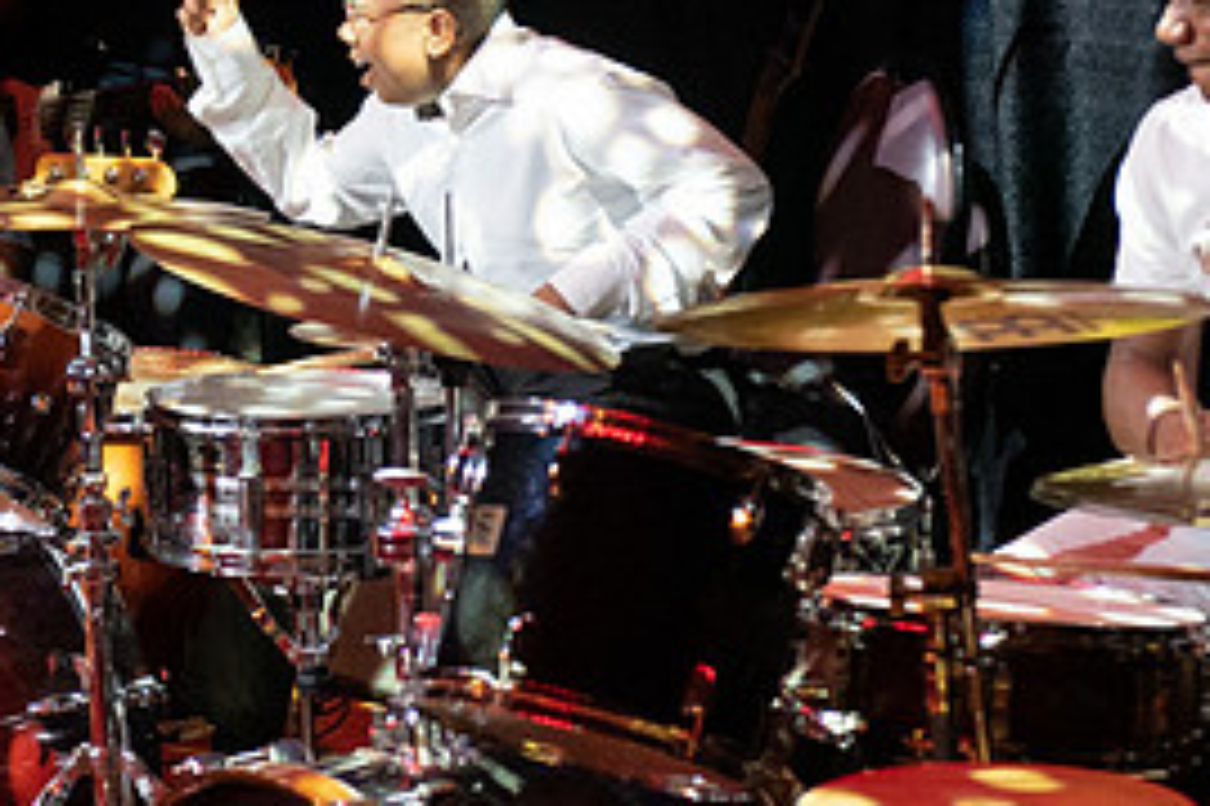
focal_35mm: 137
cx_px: 321
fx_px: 4602
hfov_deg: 14.9
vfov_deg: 10.0
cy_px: 243
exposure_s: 1/200
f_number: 4
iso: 3200
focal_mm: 52
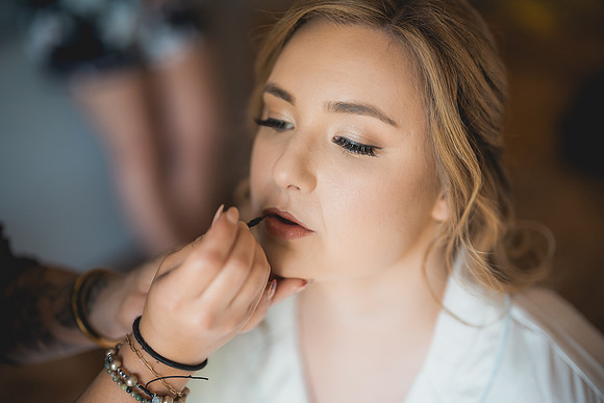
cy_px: 202
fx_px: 839
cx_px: 302
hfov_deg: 39.6
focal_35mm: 50
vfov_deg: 27.0
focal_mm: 50
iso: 160
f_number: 1.2
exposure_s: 1/200
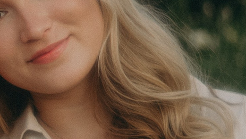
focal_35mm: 342
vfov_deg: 3.5
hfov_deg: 6.2
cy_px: 204
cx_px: -173
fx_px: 2232
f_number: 2
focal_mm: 50
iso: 100
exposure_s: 1/640
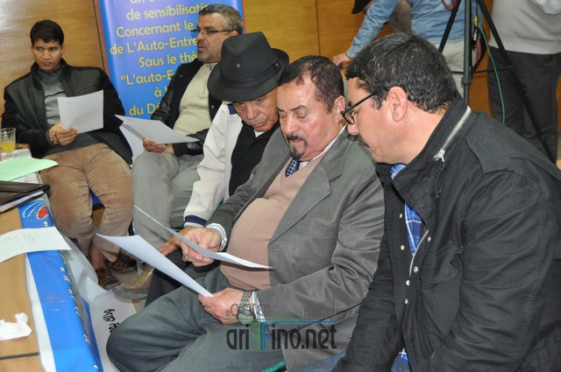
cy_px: 186
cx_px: 280
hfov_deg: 42.4
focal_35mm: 46
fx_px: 724
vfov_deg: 28.9
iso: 800
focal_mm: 31
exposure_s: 1/60
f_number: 4.2
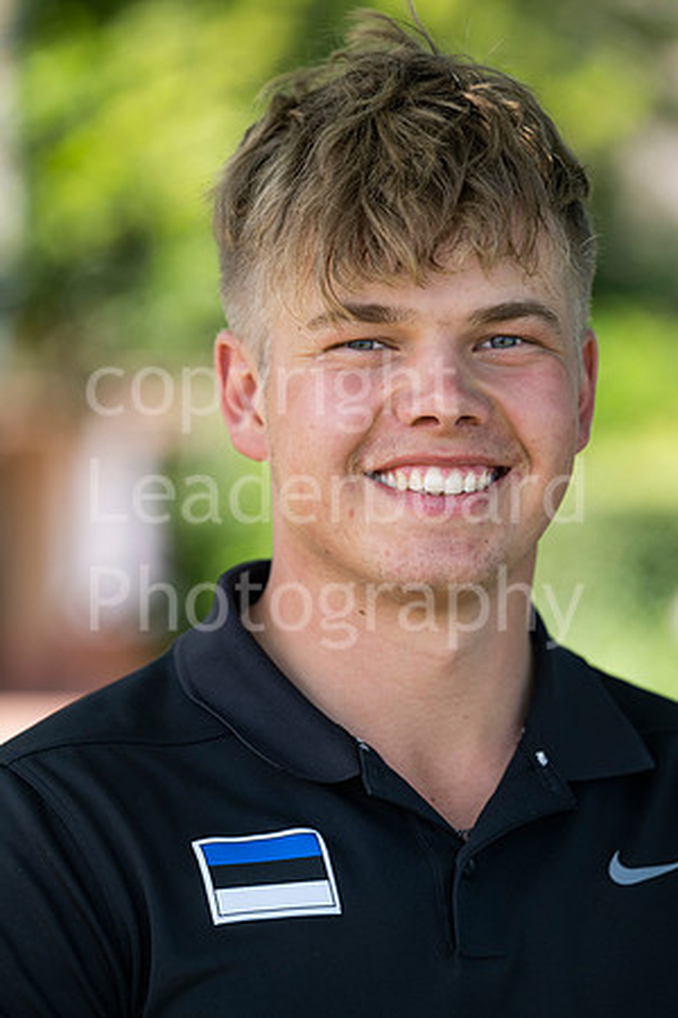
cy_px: 509
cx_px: 339
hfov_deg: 8.6
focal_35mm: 160
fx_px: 4520
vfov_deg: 12.8
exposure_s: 1/800
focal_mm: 160
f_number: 4
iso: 400
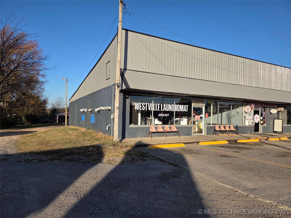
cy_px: 109
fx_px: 193
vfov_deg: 58.9
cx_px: 146
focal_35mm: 23
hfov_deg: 73.9
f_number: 1.8
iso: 80
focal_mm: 5.4
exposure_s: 1/3892
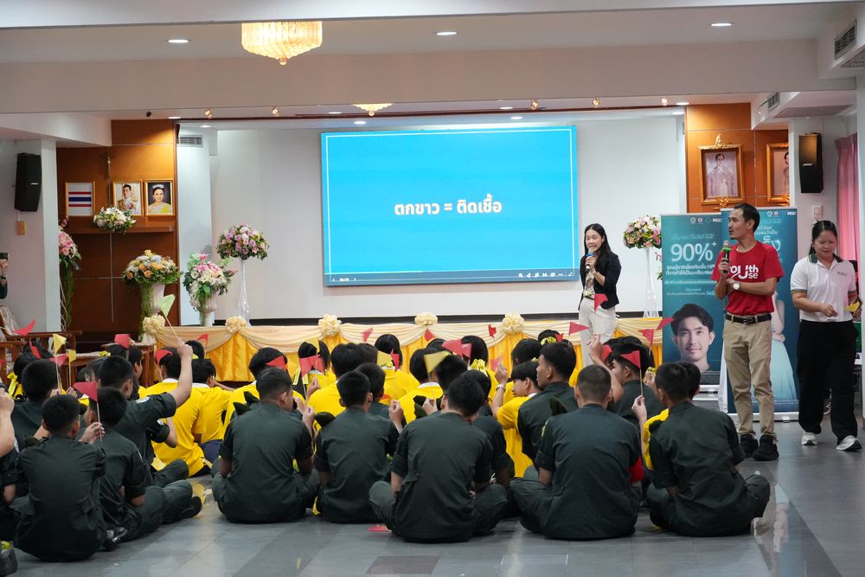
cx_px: 432
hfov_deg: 21.2
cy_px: 288
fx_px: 2307
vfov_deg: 14.3
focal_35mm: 96
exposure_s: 1/125
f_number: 5.6
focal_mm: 64
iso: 5000
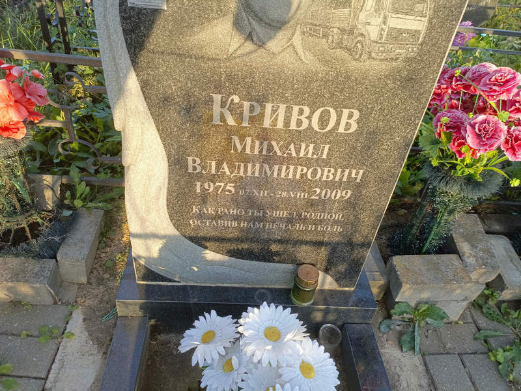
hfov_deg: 69.4
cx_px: 260
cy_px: 196
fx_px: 376
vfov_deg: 54.9
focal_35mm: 25
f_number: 1.69
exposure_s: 1/178
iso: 112
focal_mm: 4.76
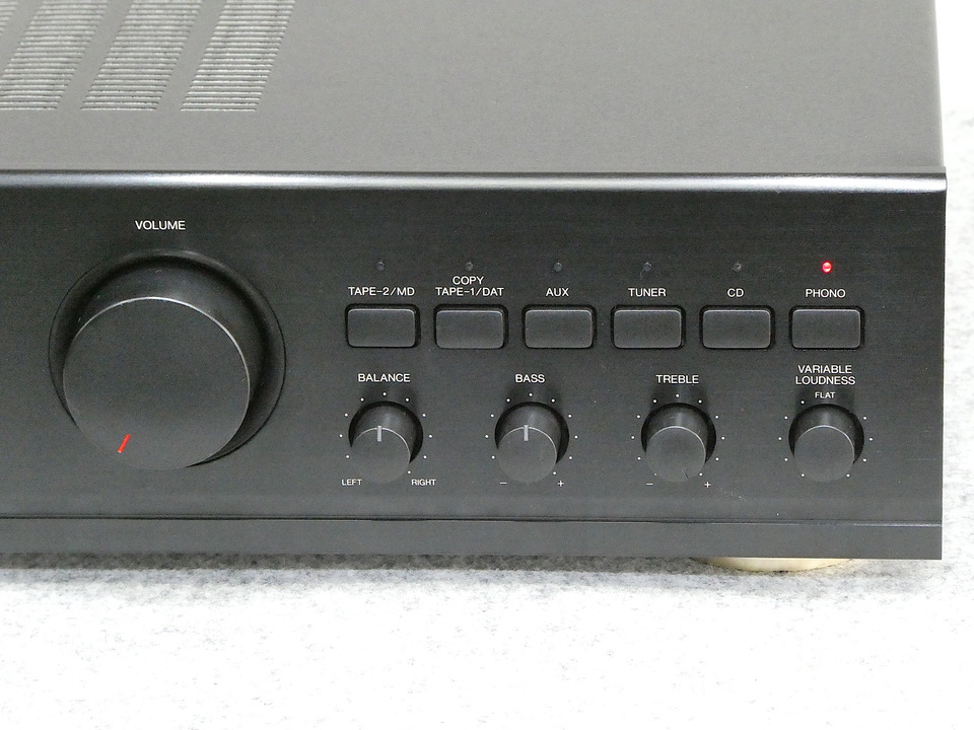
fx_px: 4840
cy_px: 365
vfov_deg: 8.6
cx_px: 487
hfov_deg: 11.5
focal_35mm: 172
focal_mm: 30.9
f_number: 5.6
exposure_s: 1/20
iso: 1600
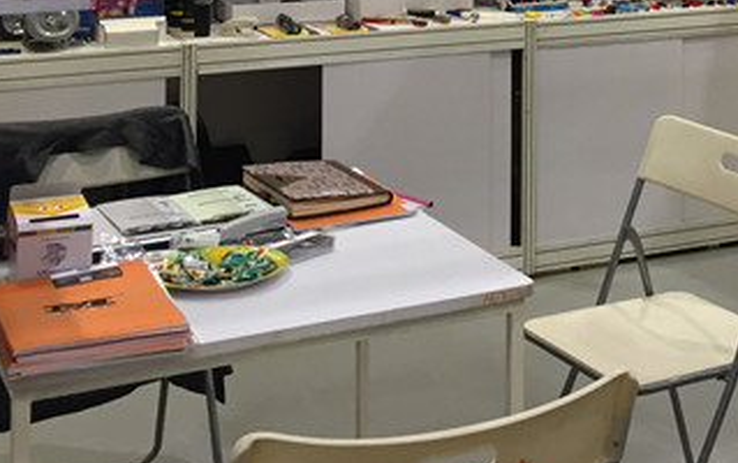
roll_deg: -1.5
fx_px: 1550
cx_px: 666
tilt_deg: -0.2
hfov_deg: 25.9
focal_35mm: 77
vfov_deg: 15.9
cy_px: -183
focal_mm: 4.15
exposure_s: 1/33
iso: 100
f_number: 2.2
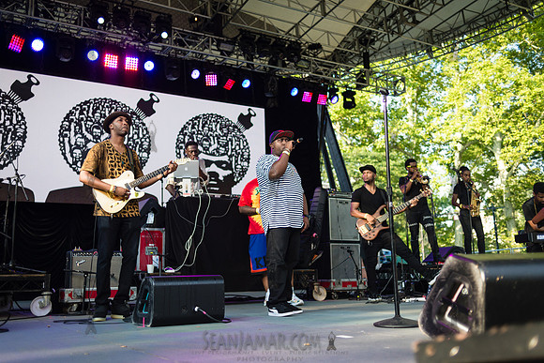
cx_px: 272
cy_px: 182
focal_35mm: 35
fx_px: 529
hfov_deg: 54.4
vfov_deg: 37.9
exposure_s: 1/3200
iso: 500
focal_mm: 35
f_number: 2
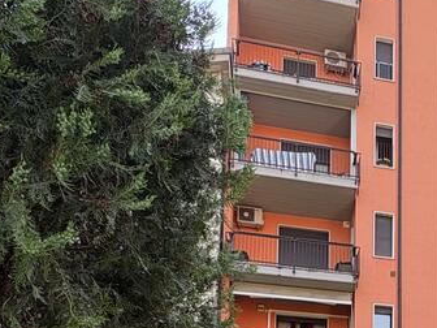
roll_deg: +0.6
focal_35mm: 50
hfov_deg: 34.8
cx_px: 432
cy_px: 463
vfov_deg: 24.2
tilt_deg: +6.7
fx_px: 631
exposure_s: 1/234
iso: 40
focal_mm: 2.22
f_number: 2.2
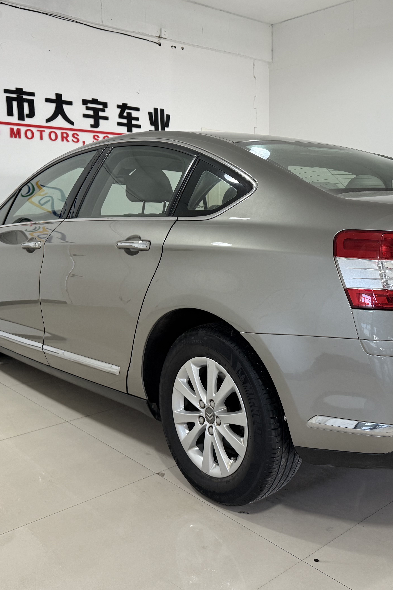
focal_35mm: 34
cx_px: 260
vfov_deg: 55.8
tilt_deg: -8.8
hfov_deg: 38.5
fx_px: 557
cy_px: 293
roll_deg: +0.4
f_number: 1.78
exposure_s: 1/100
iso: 125
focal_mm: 6.76
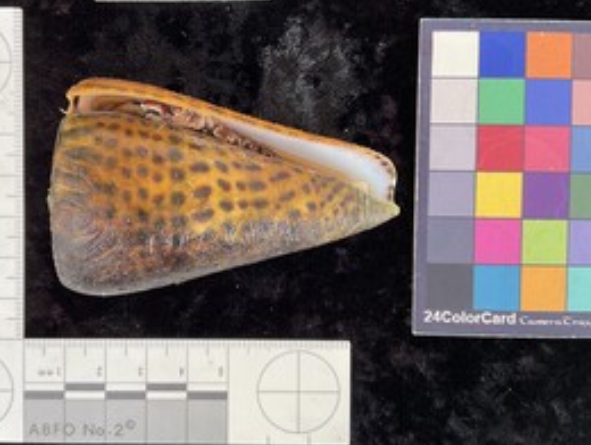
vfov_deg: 36.9
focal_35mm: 39
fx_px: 667
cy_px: 205
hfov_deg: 47.6
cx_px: 245
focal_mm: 3
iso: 40
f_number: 1.8
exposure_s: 1/60
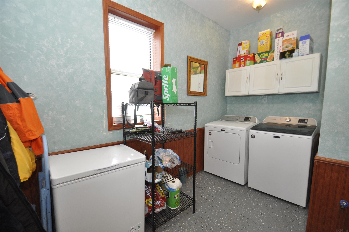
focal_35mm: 15
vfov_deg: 77.2
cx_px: 174
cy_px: 116
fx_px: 145
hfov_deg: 100.5
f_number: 4
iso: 500
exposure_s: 1/60
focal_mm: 10
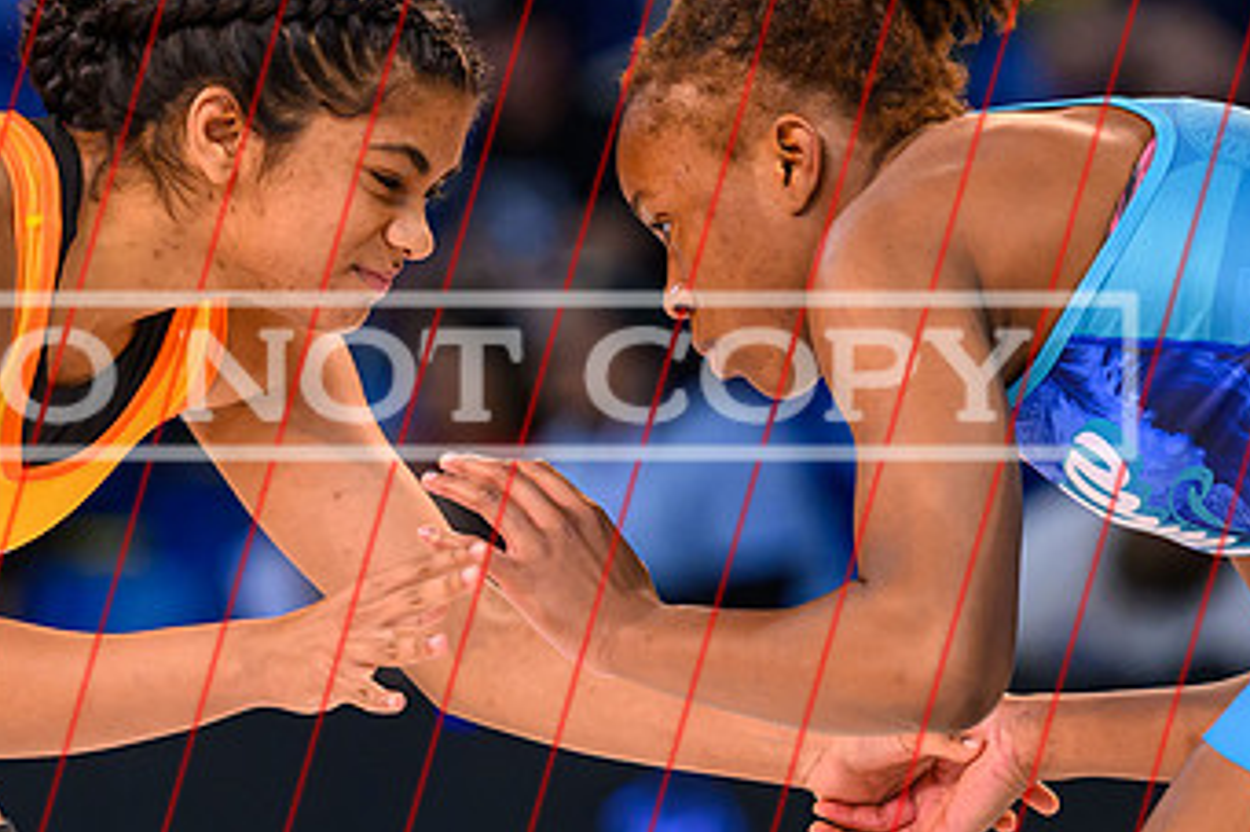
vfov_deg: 2.9
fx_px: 16276
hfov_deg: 4.4
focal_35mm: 469
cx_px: 51
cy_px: 549
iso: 1250
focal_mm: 160
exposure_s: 1/800
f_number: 2.8
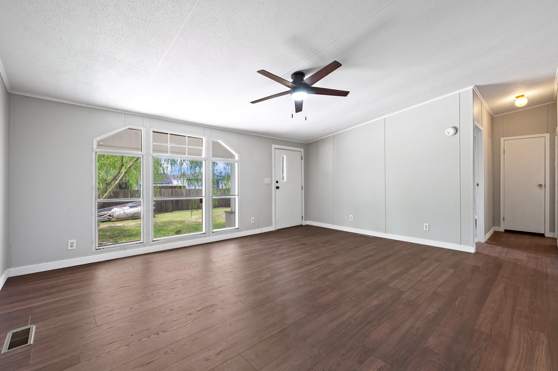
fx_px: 232
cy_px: 179
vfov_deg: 77.2
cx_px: 280
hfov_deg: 100.4
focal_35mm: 15
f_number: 11
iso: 800
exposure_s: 1/2.5
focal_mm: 14
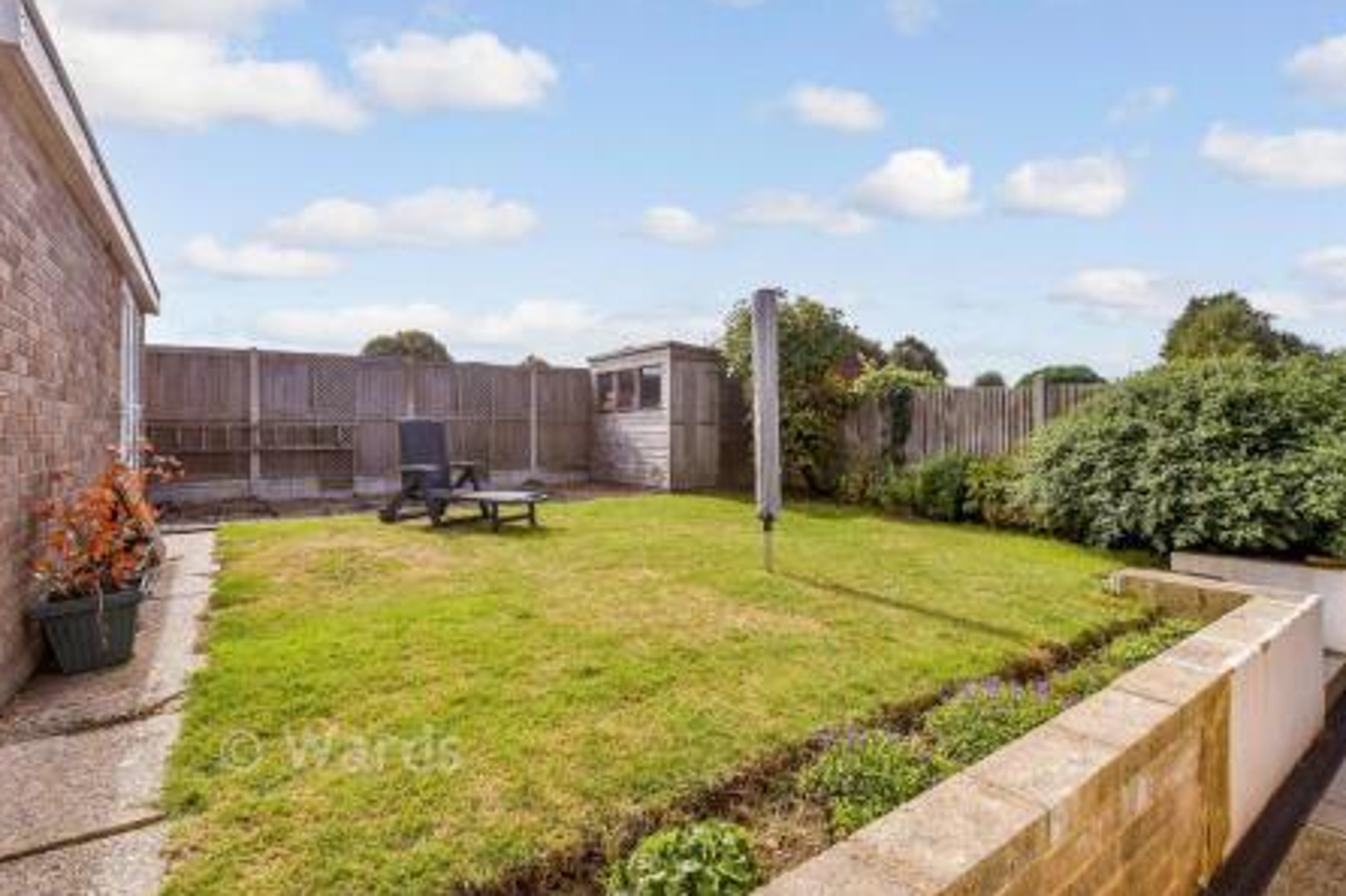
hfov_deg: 96.7
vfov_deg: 73.6
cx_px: 685
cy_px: 421
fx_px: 598
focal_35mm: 16
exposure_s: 1/640
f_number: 8
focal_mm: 10
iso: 200
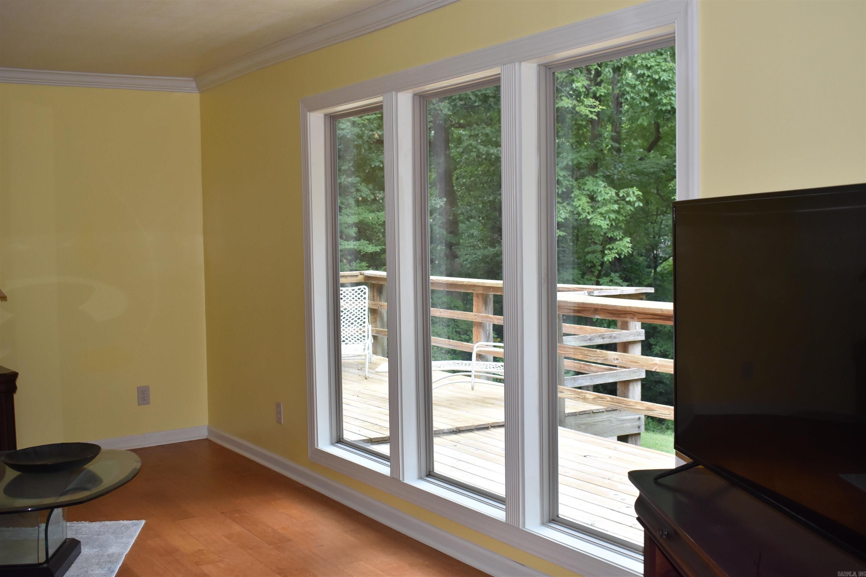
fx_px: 938
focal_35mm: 39
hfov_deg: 49.6
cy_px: 288
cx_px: 433
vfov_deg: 34.2
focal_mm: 26
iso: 720
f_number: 5.6
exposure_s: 1/125
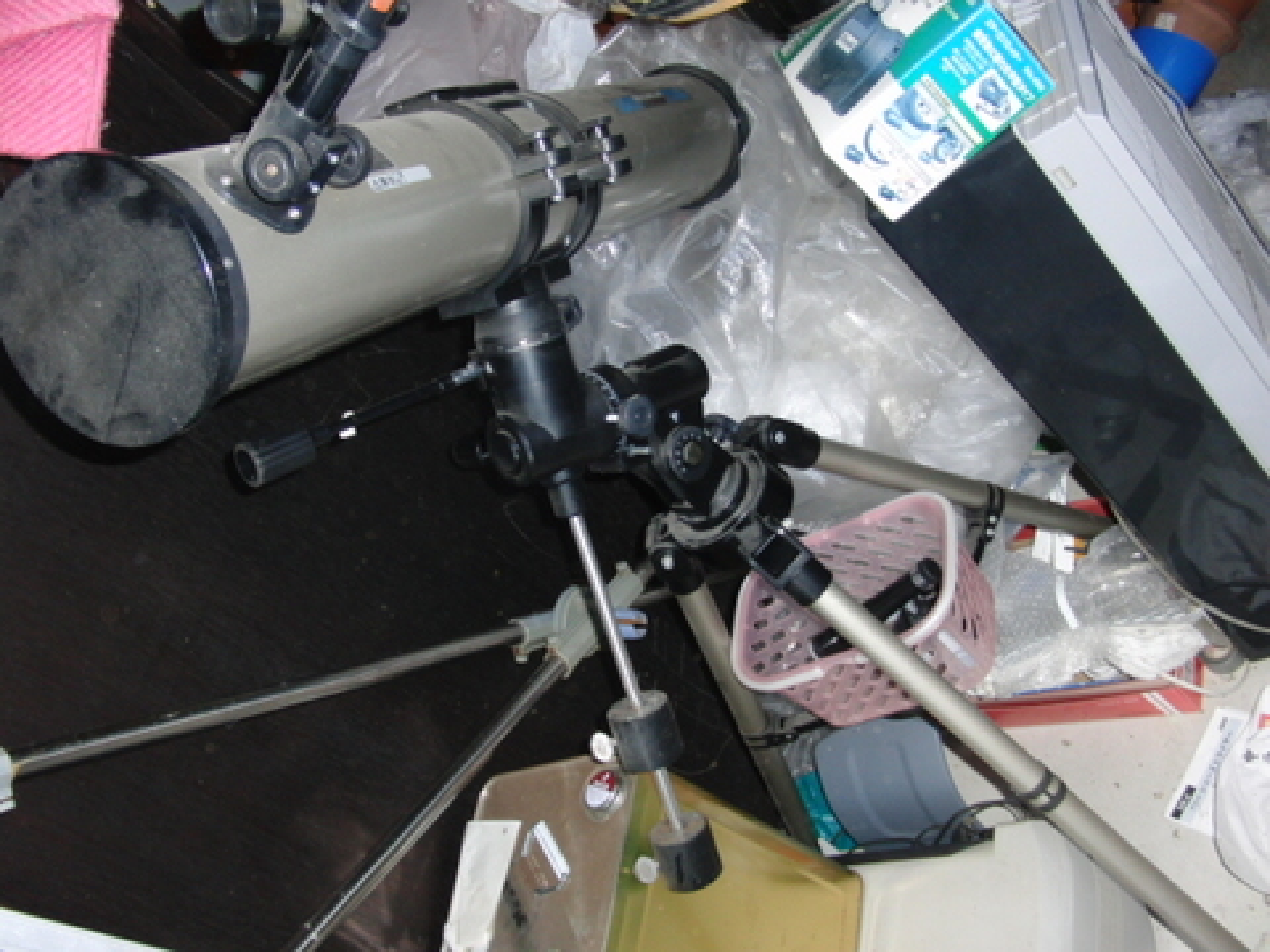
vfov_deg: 38.7
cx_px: 635
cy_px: 476
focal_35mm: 37
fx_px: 1357
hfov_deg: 50.1
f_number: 3.6
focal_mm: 6.42
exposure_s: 1/25
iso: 200
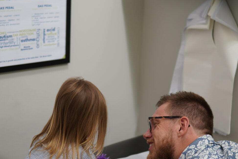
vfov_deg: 19.1
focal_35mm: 71
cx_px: 106
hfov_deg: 28.4
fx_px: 469
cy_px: 108
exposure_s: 1/50
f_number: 1.4
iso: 125
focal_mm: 30
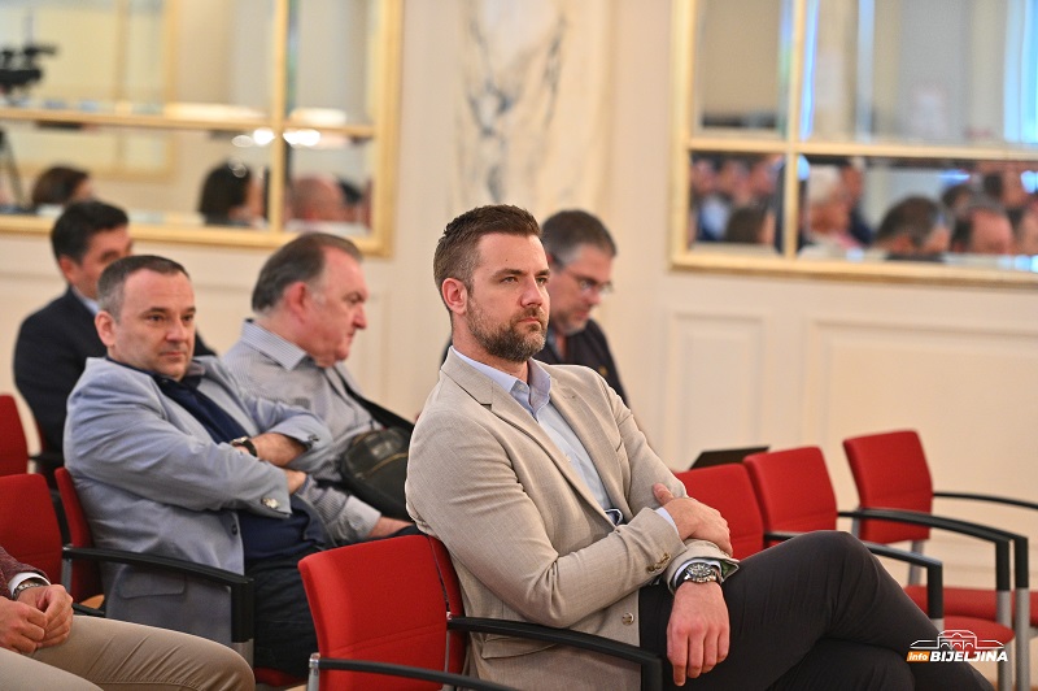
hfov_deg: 14.7
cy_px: 346
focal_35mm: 140
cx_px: 519
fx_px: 4033
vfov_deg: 9.8
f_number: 2.8
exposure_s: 1/160
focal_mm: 140
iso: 3200
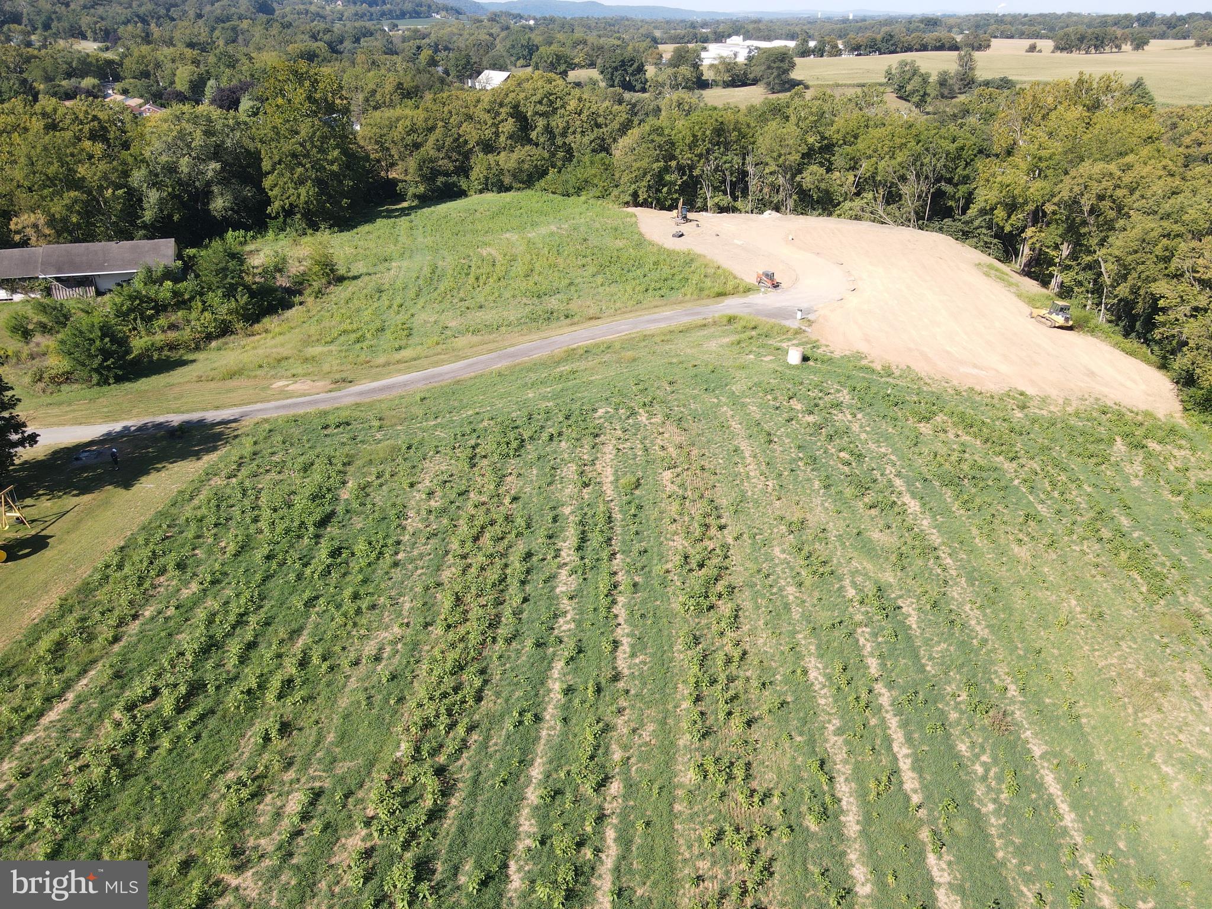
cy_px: 454
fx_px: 840
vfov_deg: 56.8
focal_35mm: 24
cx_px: 606
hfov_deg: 71.6
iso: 100
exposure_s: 1/320
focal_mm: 4.5
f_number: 2.8
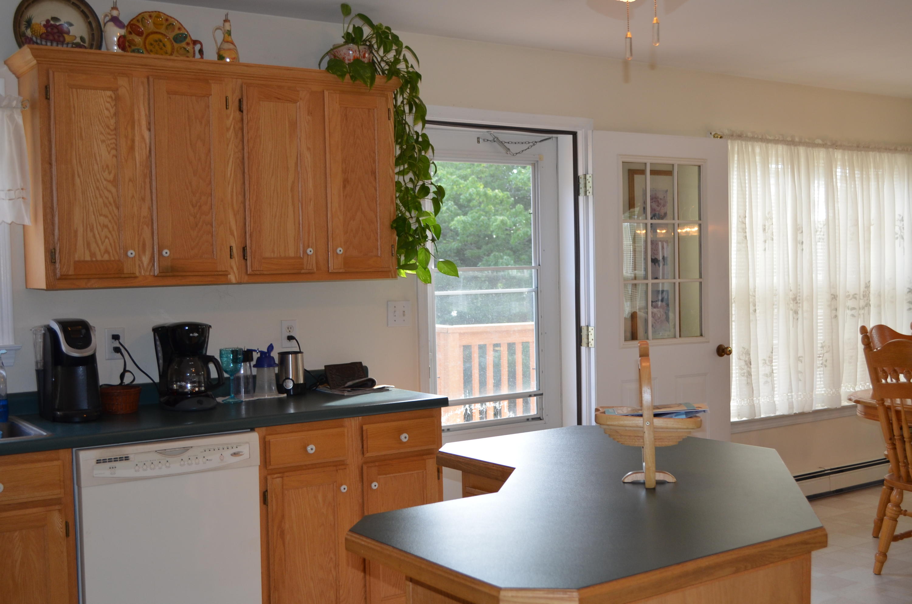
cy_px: 302
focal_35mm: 42
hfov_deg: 46.5
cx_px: 456
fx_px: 1062
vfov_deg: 31.8
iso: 400
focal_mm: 28
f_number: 4.5
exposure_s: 1/80
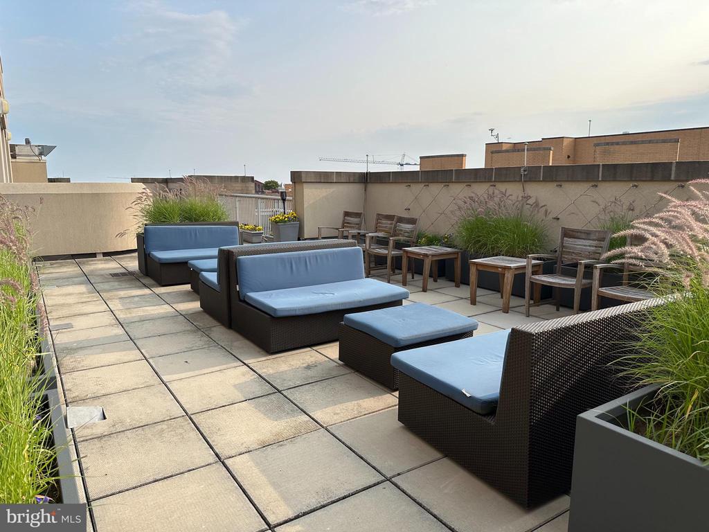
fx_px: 492
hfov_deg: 71.6
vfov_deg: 56.8
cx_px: 354
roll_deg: +0.2
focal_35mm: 24
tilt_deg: -9.8
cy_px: 266
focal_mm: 6.86
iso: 80
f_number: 1.78
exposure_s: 1/3058
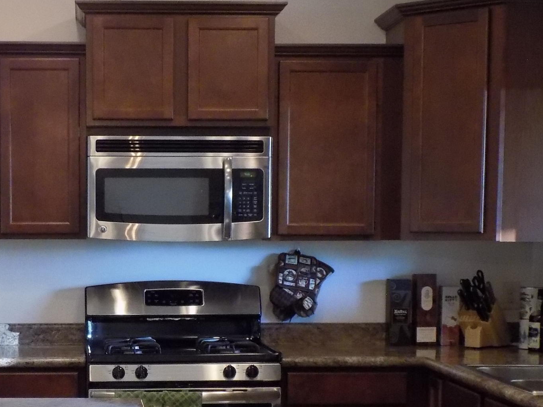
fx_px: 1271
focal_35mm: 81
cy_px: 373
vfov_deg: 17.9
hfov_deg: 23.8
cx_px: 120
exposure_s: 1/30
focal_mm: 6.6
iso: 400
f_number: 3.5
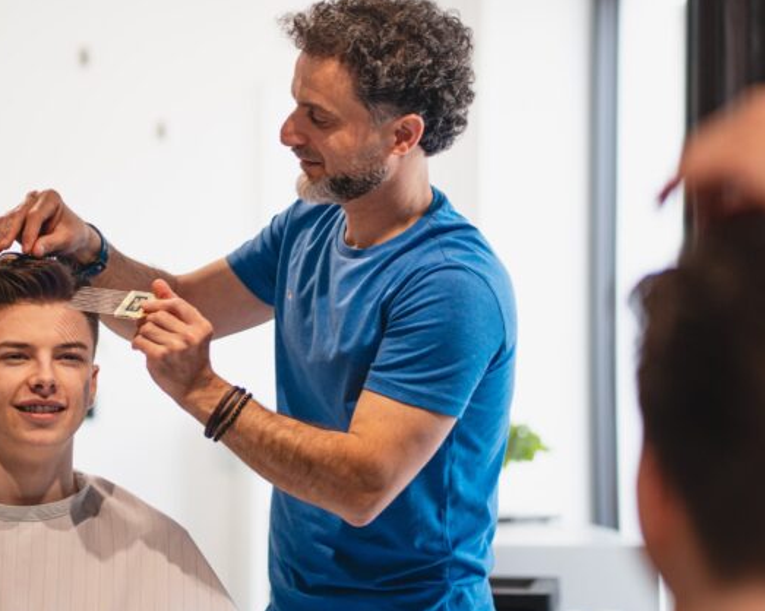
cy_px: 270
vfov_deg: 9.6
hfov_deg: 12.0
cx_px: 333
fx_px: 3644
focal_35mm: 161
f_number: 1.8
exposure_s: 1/250
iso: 320
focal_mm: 85
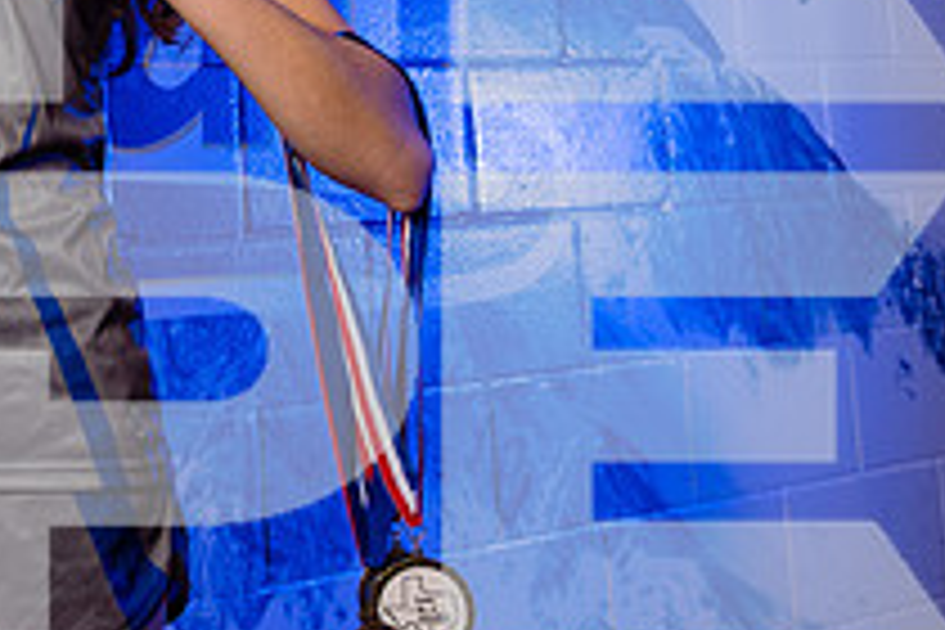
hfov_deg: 22.6
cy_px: -133
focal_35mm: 83
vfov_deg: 15.8
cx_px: -171
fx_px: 2179
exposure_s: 1/250
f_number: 7.1
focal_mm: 30
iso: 400
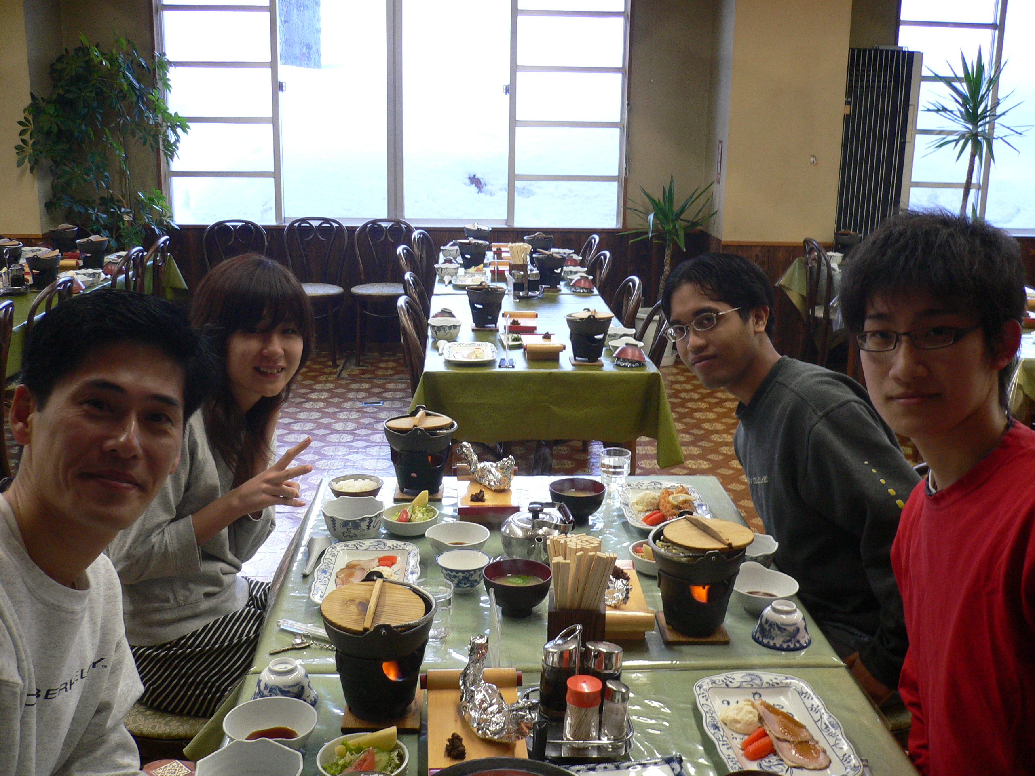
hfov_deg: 52.6
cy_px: 388
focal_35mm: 35
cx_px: 518
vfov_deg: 40.7
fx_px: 1046
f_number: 2.8
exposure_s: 1/15
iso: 200
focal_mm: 5.8
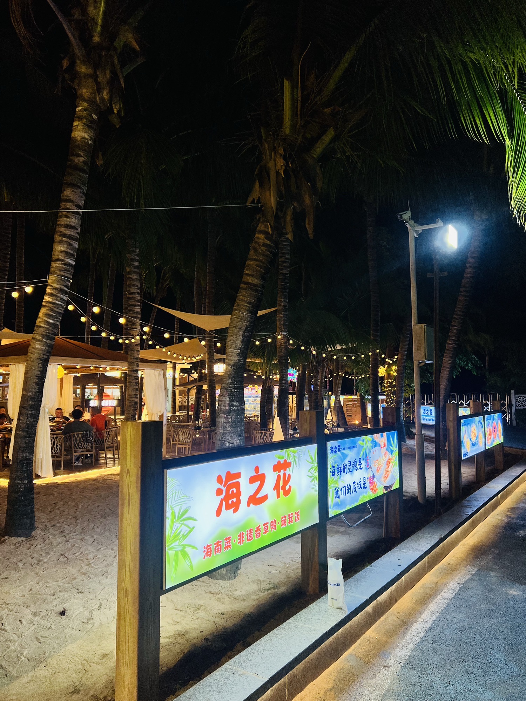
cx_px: 263
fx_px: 527
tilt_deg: +5.0
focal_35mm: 26
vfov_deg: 67.3
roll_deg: +0.2
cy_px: 350
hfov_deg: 53.1
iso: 50
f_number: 1.5
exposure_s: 1/100
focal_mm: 5.7
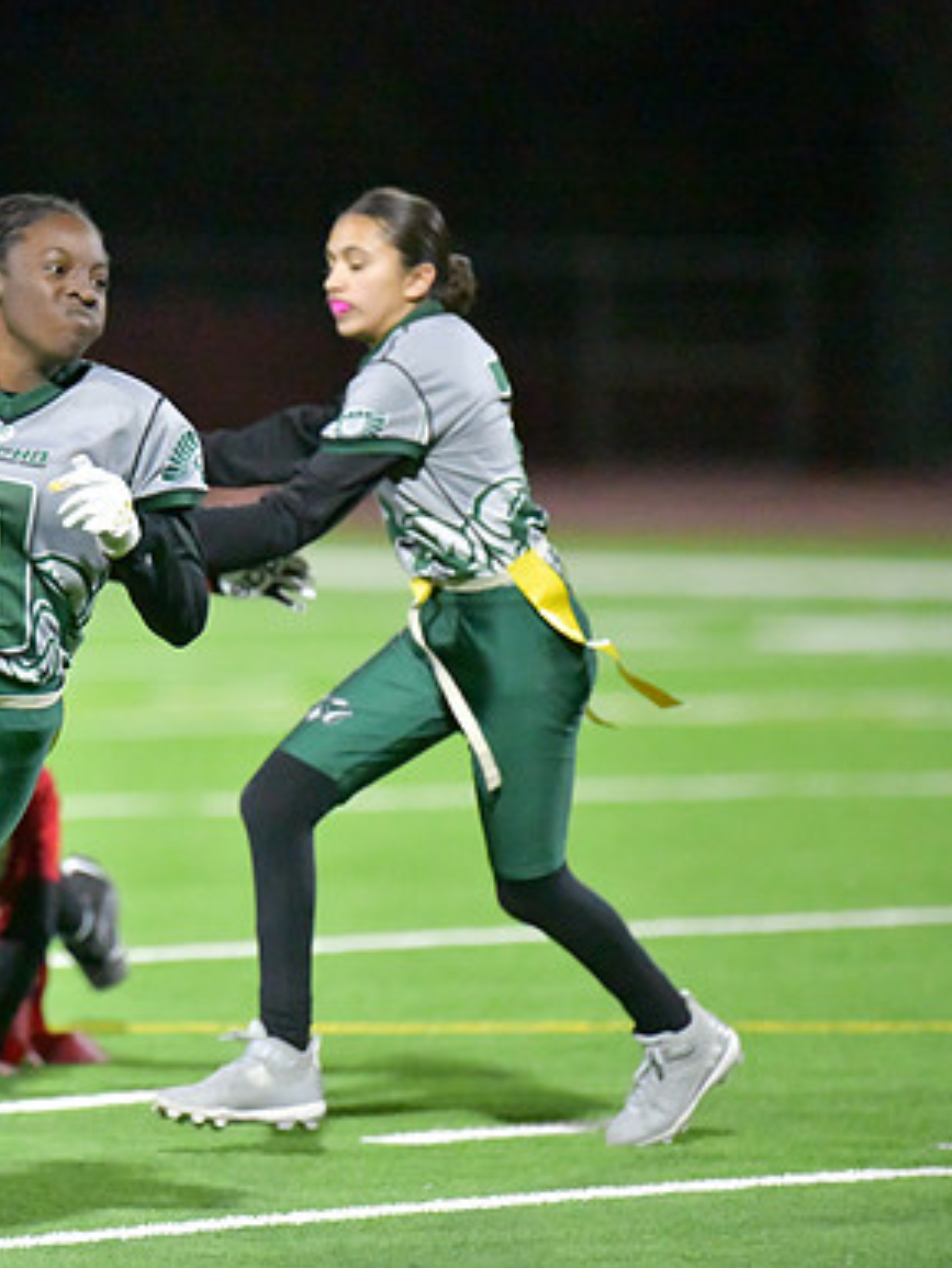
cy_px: 634
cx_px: 7
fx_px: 15942
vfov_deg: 4.6
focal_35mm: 435
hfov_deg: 3.4
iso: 25600
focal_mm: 300
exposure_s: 1/3200
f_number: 2.8
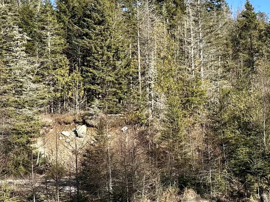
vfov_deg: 22.8
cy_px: 64
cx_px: 152
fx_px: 499
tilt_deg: +8.4
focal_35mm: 64
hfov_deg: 30.2
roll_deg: +0.9
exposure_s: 1/2469
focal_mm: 6.86
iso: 80
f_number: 1.78
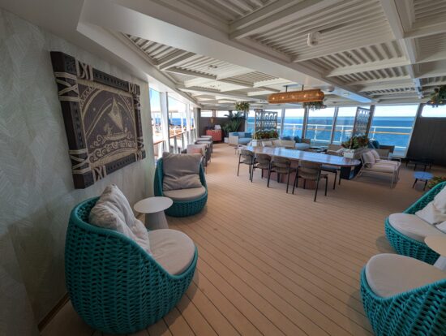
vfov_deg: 90.0
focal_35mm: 13
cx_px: 223
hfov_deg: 106.1
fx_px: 168
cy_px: 168
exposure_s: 1/601
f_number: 2.2
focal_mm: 1.95
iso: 72
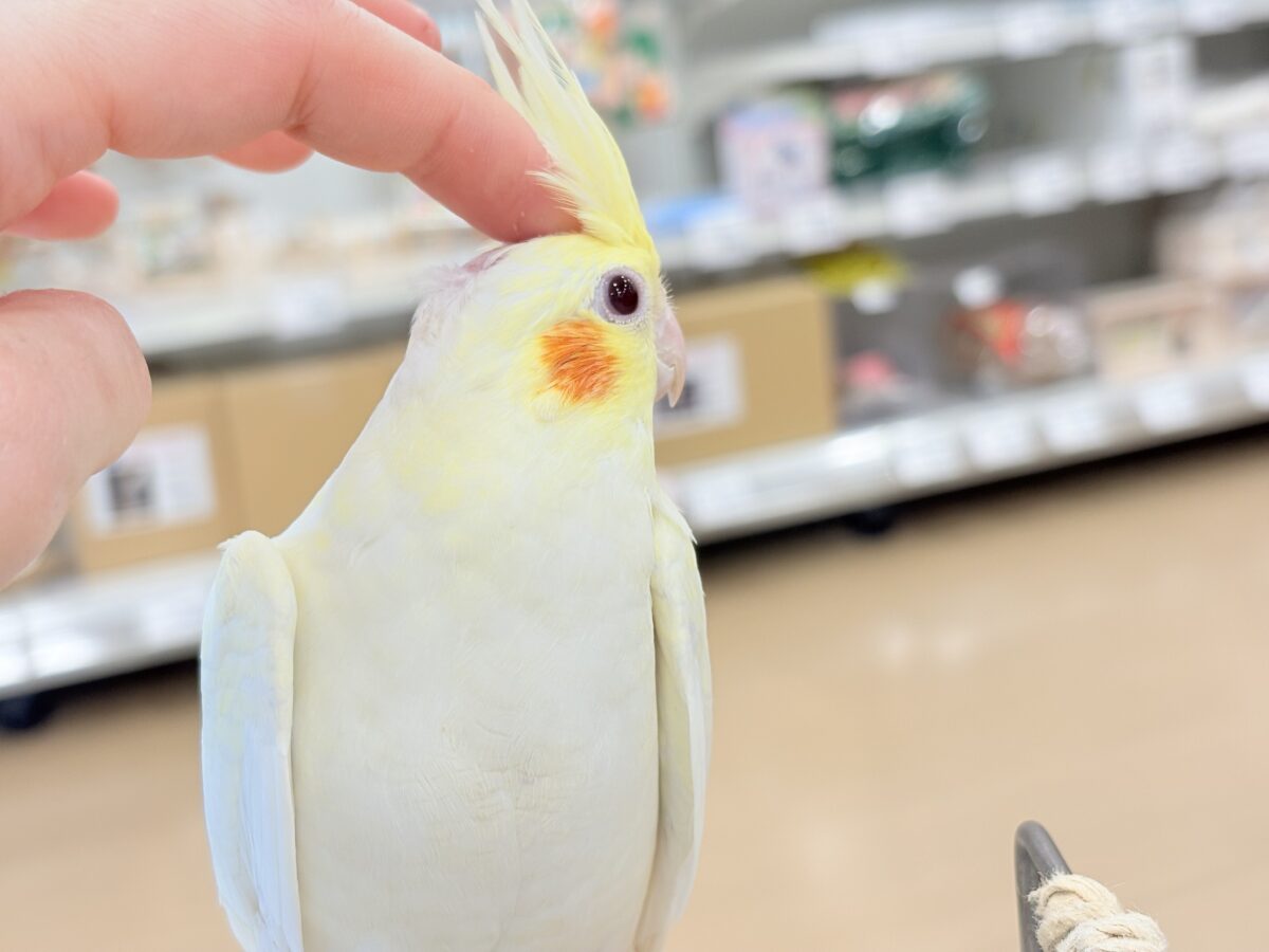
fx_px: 1906
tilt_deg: -12.4
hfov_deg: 36.8
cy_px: 476
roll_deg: +7.6
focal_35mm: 52
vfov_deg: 28.0
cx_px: 634
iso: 40
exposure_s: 1/50
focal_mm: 5.96
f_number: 1.6
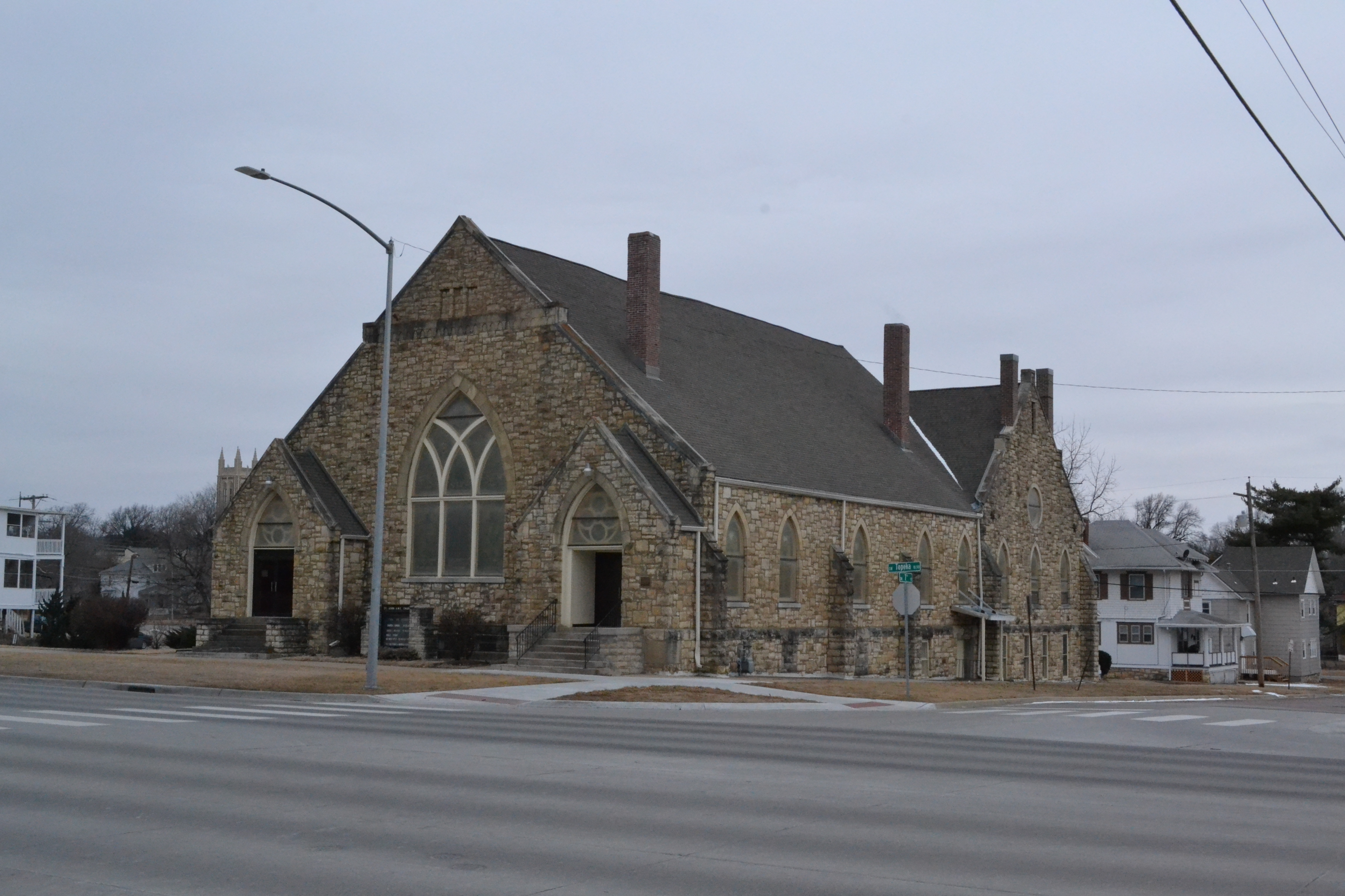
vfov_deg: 31.9
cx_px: 672
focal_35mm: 42
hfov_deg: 46.4
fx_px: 1569
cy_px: 448
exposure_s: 1/1000
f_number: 18
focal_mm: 28
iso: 3200
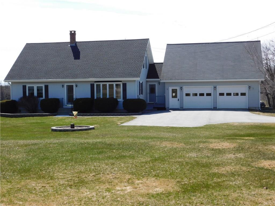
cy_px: 103
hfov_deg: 37.5
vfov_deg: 28.6
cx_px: 138
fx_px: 405
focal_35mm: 51
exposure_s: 1/1000
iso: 125
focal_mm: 9
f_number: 3.8
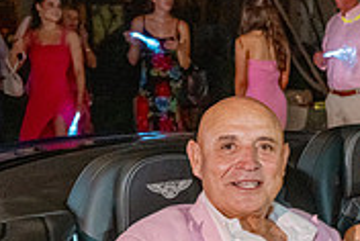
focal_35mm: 79
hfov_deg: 24.2
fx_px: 791
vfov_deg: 17.2
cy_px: 201
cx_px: 378
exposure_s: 1/125
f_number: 3.5
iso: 4000
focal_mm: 24
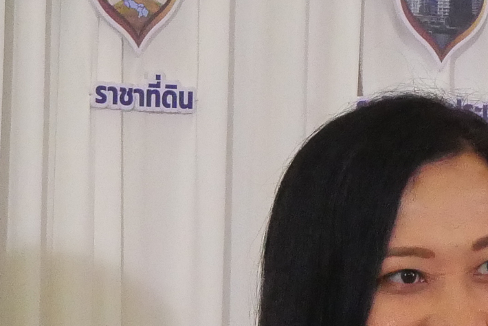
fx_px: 6455
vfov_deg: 2.9
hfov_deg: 4.3
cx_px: 251
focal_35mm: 476
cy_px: 709
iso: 3200
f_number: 7.1
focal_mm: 44
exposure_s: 1/320
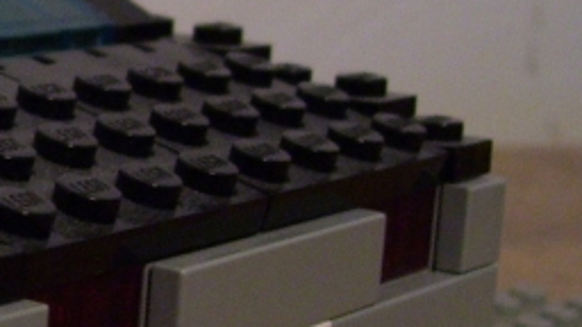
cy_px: 186
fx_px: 2068
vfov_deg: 9.1
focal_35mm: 134
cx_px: -311
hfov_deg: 14.8
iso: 160
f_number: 2.7
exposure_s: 1/8
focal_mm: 6
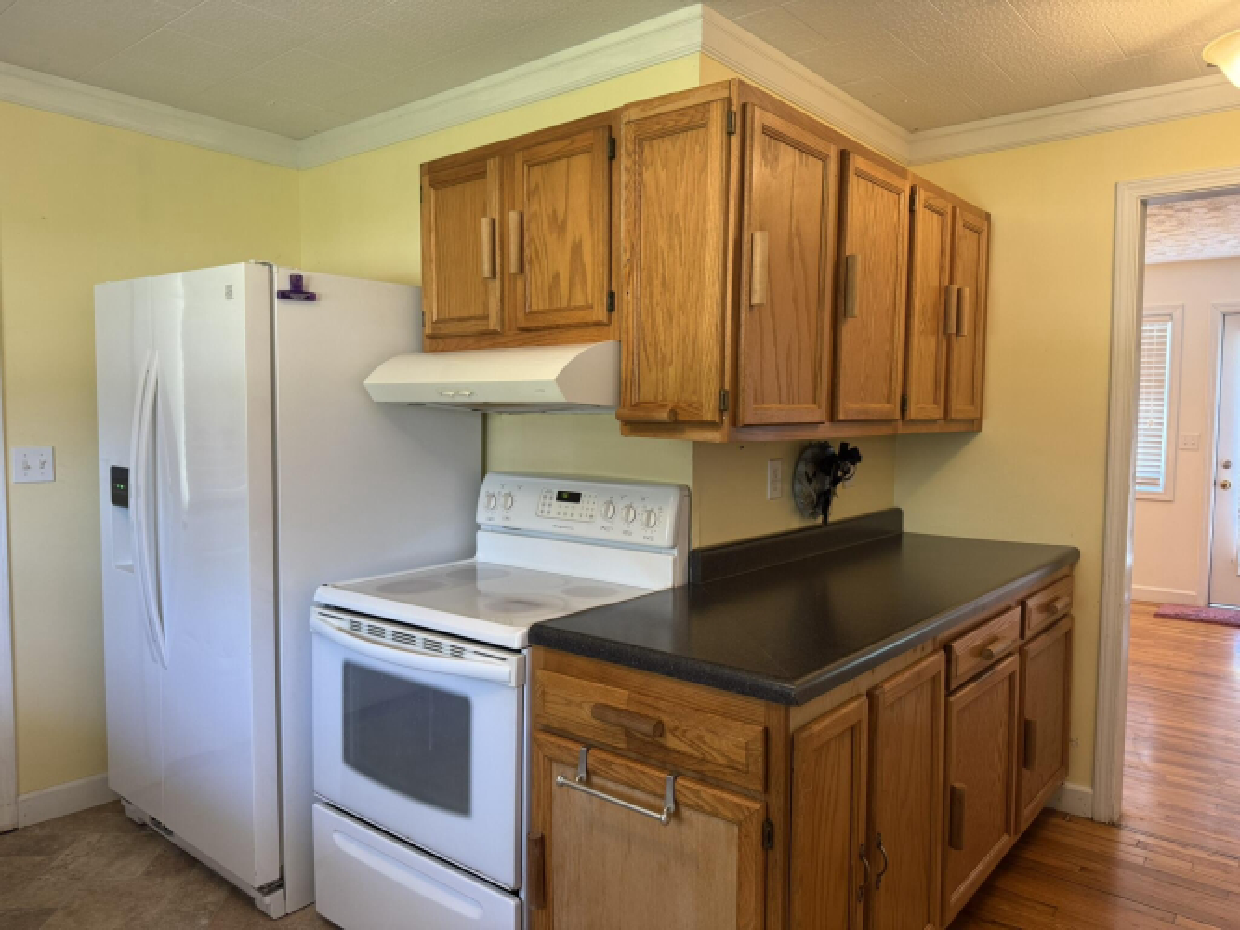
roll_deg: -0.4
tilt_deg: -3.4
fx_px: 860
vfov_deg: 56.8
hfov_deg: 71.6
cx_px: 620
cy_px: 465
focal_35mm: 24
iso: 160
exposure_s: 1/60
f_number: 1.78
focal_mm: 6.76
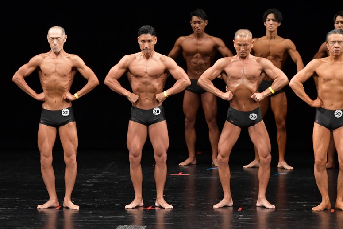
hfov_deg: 8.1
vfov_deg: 5.4
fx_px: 2428
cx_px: 172
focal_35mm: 255
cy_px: 114
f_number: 5.6
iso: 3200
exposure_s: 1/400
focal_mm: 170
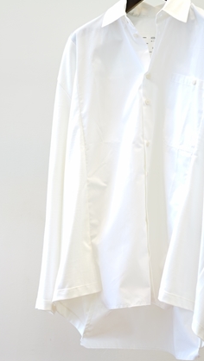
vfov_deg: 19.4
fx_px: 1057
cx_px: 86
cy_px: 157
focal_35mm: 110
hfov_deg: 11.0
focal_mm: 55
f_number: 2
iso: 50
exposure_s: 1/25
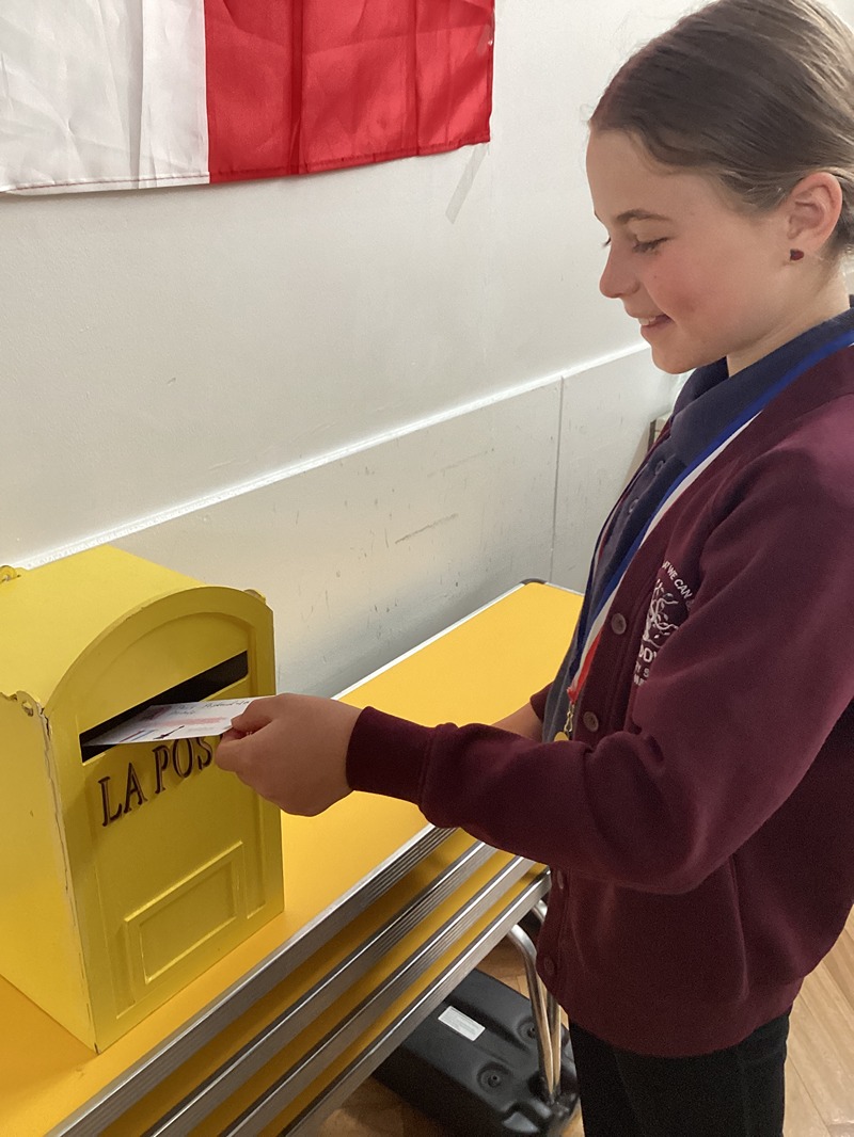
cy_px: 568
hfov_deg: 45.5
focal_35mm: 31
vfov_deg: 58.3
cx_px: 427
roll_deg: -1.9
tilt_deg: -25.2
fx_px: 1019
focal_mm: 3.3
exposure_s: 1/50
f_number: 2.4
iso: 200
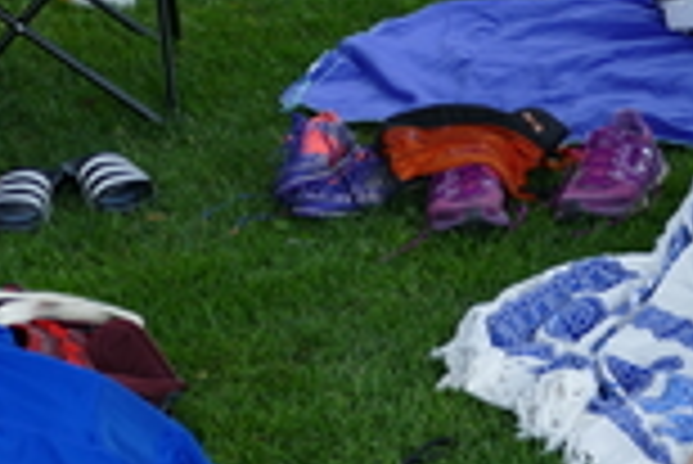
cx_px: 1004
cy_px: 176
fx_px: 3237
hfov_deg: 11.7
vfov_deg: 8.2
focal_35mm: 168
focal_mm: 17.54
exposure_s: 1/400
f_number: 3.3
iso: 125
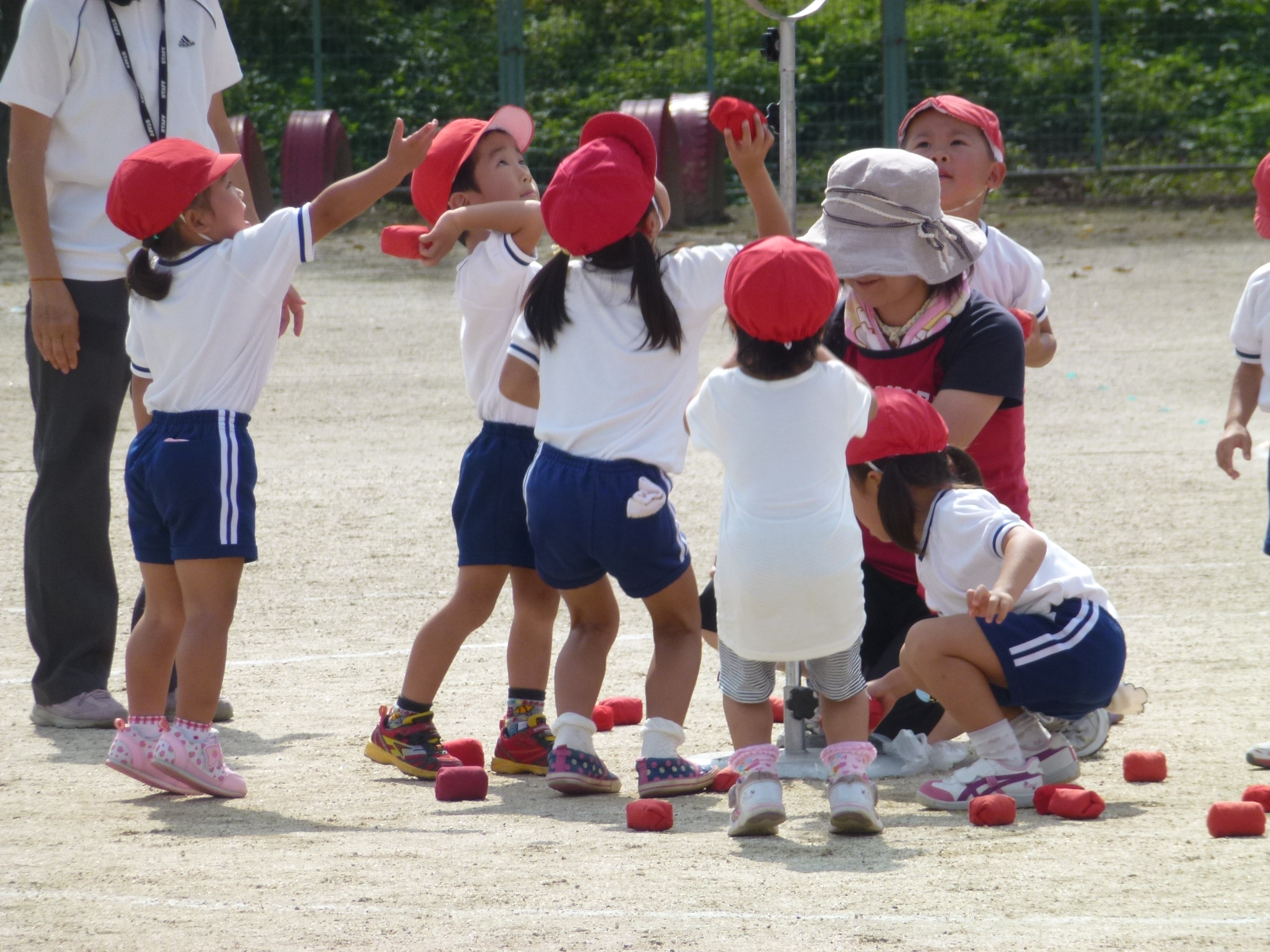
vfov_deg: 3.9
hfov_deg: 5.2
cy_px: 476
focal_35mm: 384
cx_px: 635
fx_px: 14088
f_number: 5.9
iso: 125
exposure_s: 1/500
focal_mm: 68.8
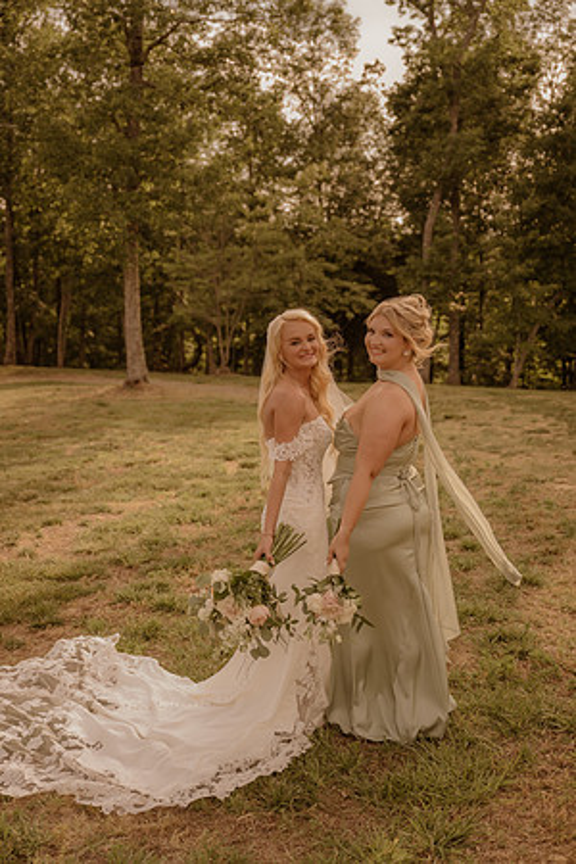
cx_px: 288
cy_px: 432
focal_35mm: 39
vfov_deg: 49.6
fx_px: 936
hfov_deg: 34.2
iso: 500
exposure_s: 1/2000
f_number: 2.8
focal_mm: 39
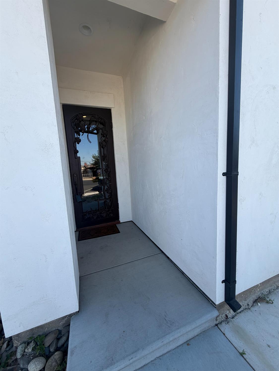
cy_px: 186
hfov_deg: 85.7
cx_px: 140
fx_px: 150
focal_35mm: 14
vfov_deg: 102.0
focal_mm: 2.22
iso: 50
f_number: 2.2
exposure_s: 1/502
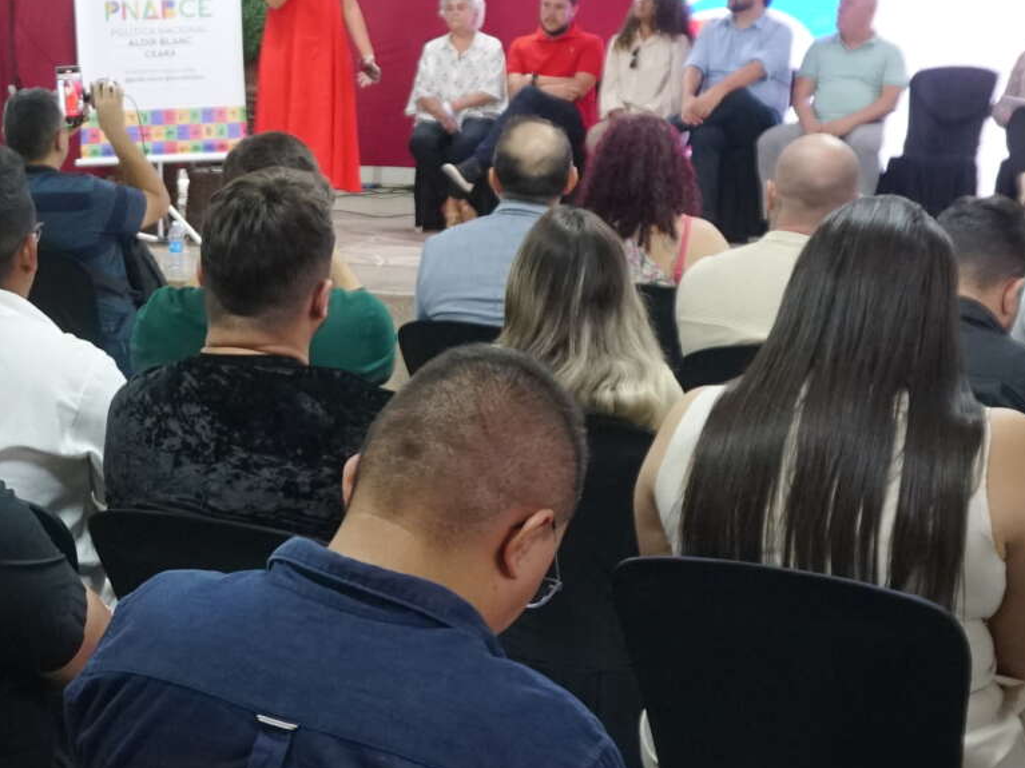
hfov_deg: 25.1
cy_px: 506
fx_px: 2280
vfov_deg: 19.1
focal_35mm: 77
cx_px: 275
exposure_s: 1/100
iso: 2000
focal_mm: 16
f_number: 4
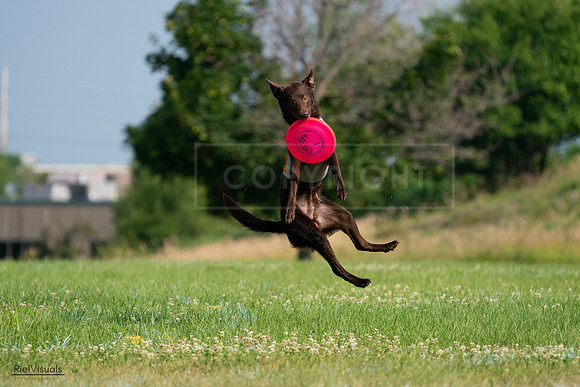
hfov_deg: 6.9
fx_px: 4802
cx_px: 290
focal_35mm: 298
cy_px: 194
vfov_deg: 4.6
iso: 1000
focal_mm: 298
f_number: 5.6
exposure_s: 1/4000
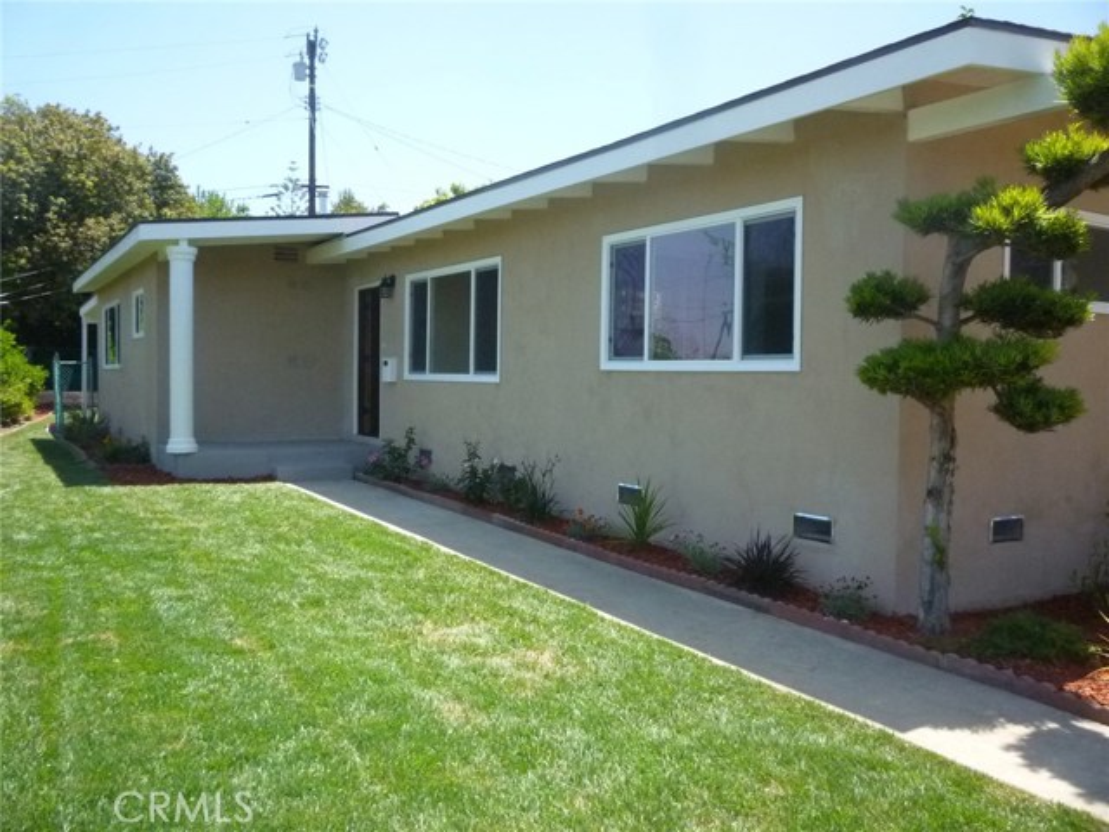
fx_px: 929
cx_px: 554
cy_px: 416
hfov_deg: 61.7
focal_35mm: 29
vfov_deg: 48.2
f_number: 5
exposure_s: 1/640
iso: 400
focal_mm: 5.2
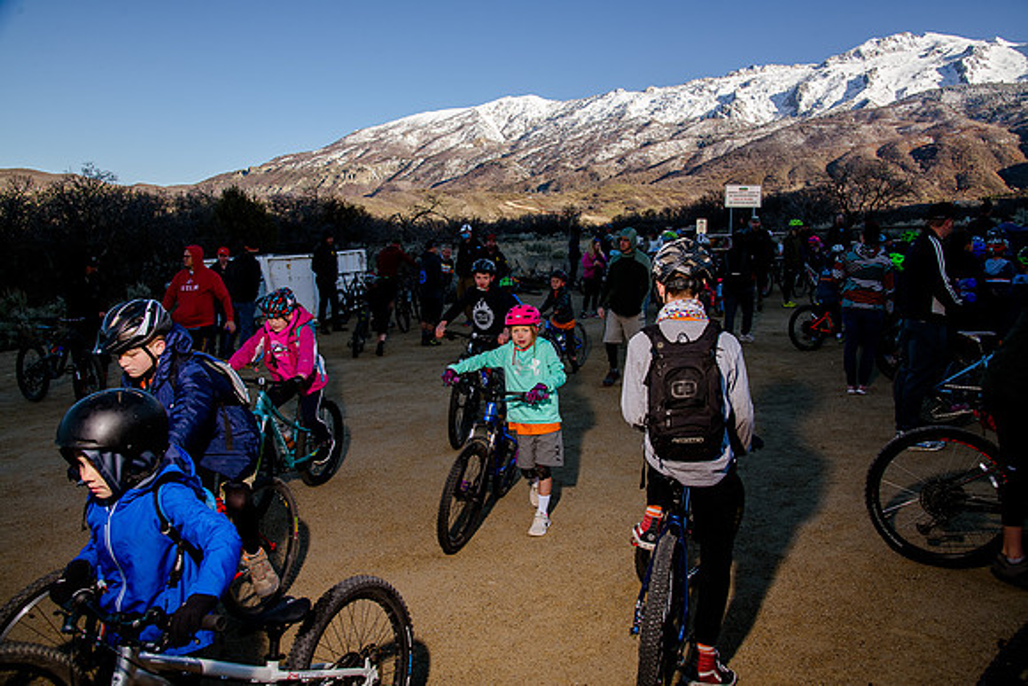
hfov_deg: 67.4
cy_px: 343
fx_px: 771
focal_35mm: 27
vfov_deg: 48.0
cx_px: 514
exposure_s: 1/400
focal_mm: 27
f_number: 8
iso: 400
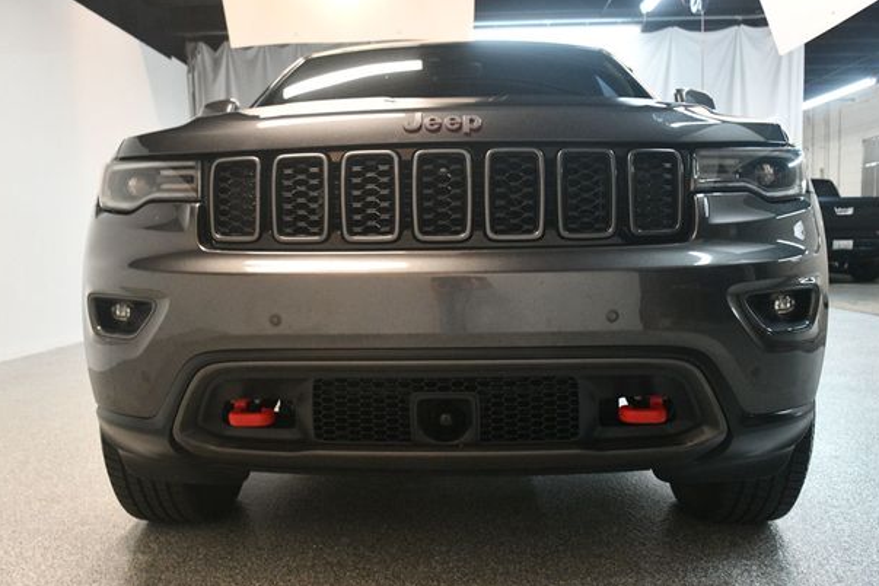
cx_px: 429
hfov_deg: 54.4
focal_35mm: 35
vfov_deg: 37.9
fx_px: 855
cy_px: 296
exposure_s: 1/125
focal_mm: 22
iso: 2800
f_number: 3.5
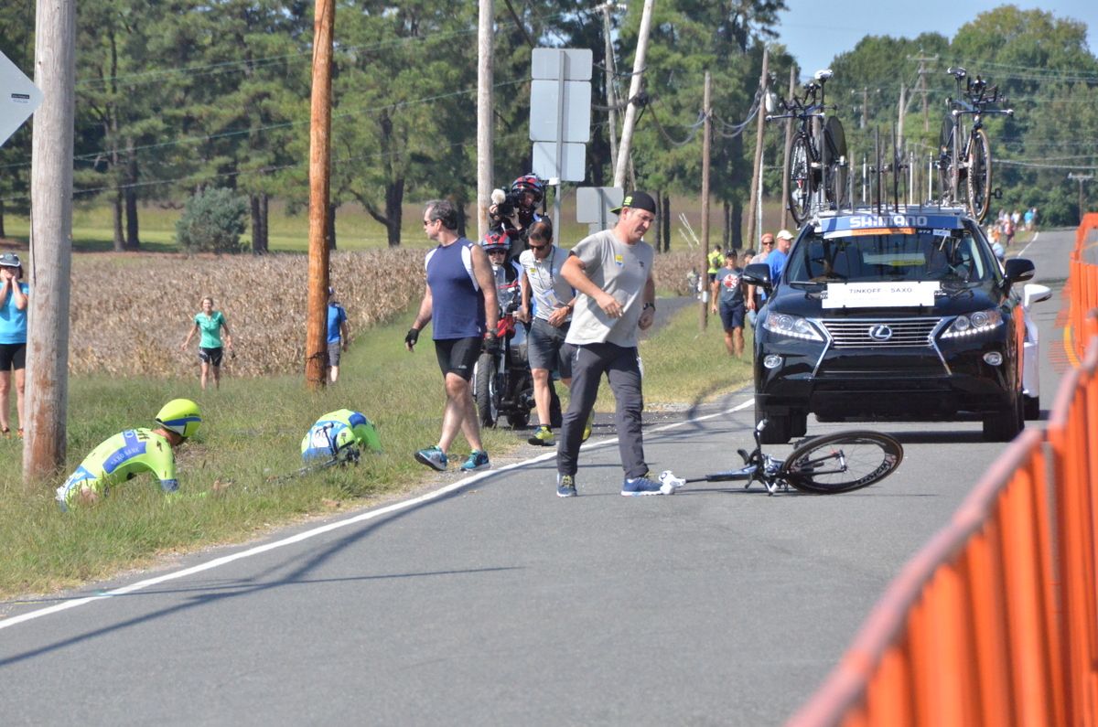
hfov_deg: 6.9
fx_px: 9132
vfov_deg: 4.6
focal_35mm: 300
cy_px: 364
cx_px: 549
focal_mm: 200
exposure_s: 1/6400
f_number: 10
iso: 3200
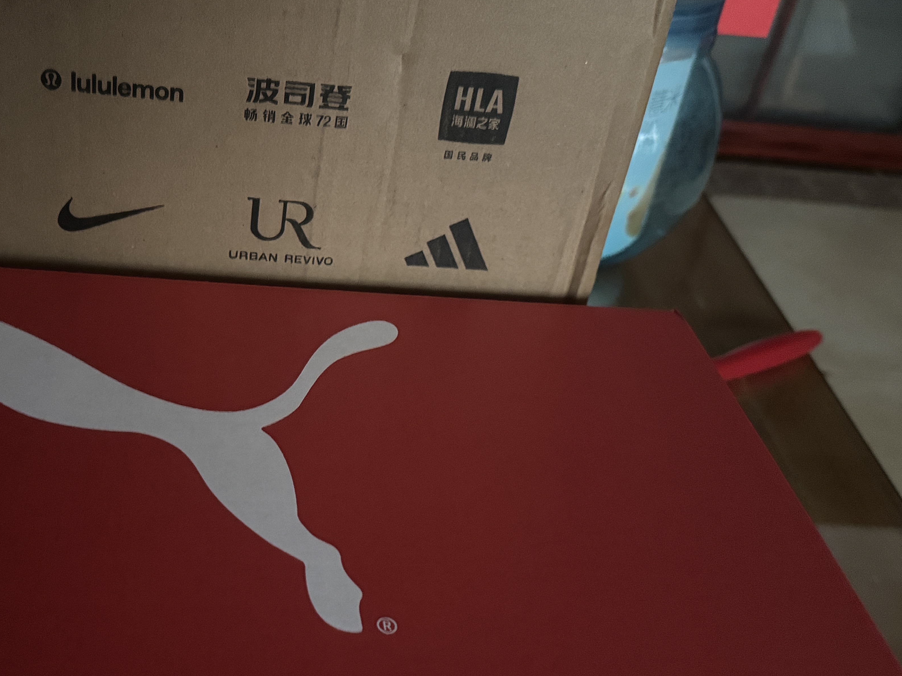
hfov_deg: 43.3
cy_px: 405
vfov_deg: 33.5
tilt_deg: -38.7
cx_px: 307
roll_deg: -8.2
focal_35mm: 43
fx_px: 1120
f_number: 1.78
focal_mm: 6.86
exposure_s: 1/28
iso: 1600
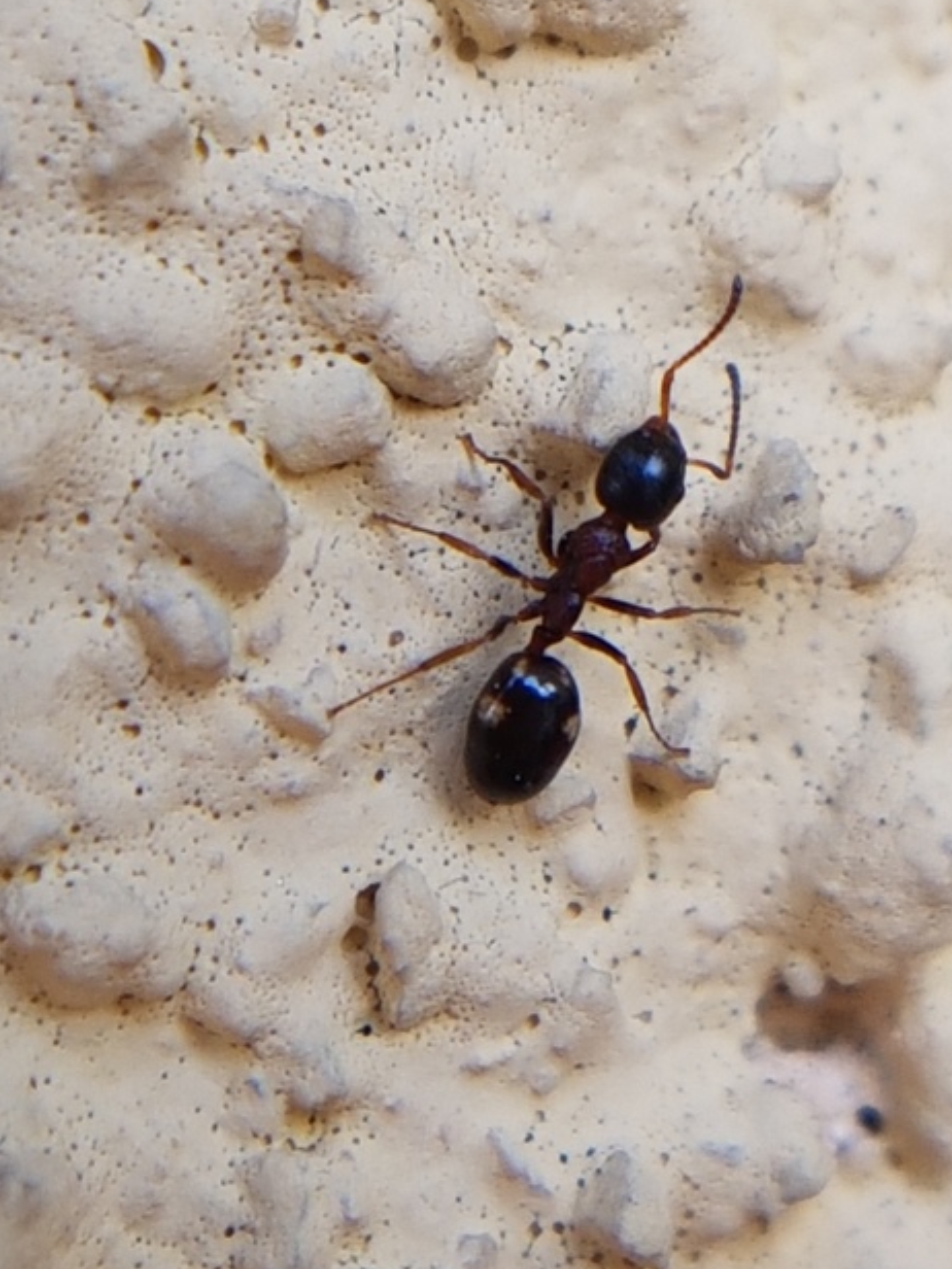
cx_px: 488
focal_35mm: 27
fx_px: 990
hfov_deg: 51.3
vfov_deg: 65.3
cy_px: 632
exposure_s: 1/154
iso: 50
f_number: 1.7
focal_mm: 4.2
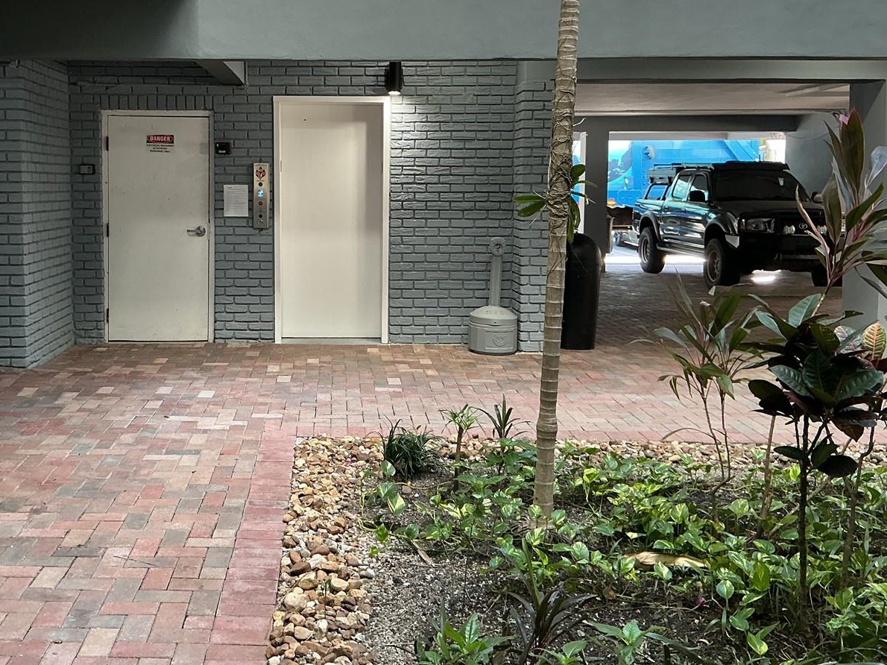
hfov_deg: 47.4
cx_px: 331
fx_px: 999
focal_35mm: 39
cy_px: 251
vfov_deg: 36.6
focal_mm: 3
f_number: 1.8
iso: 64
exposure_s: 1/60
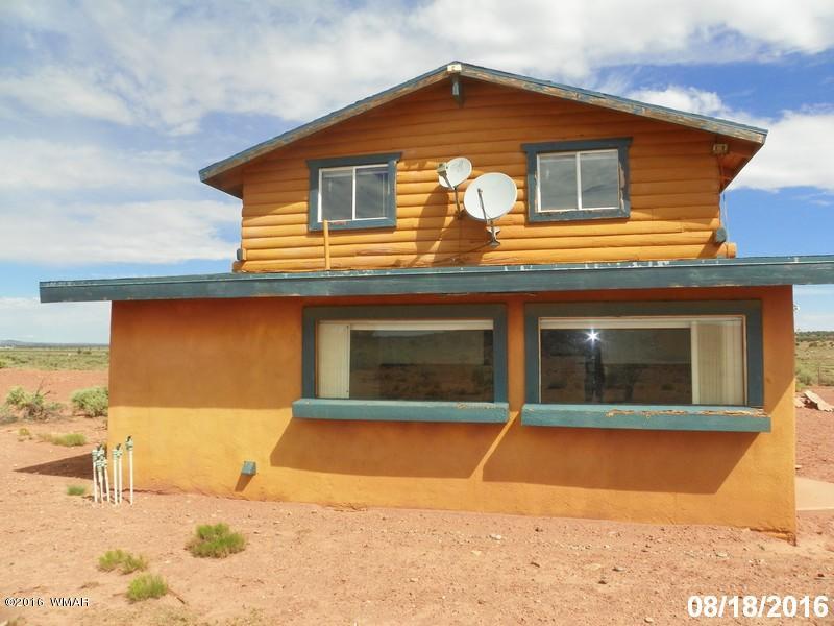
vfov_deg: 53.1
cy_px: 313
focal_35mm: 26
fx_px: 626
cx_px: 417
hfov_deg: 67.3
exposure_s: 1/400
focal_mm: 4.6
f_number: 5.6
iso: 64
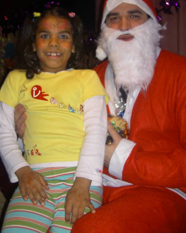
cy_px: 93
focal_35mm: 50
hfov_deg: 30.2
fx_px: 344
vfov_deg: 37.2
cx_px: 76
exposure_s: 1/60
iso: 100
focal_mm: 8
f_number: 2.8
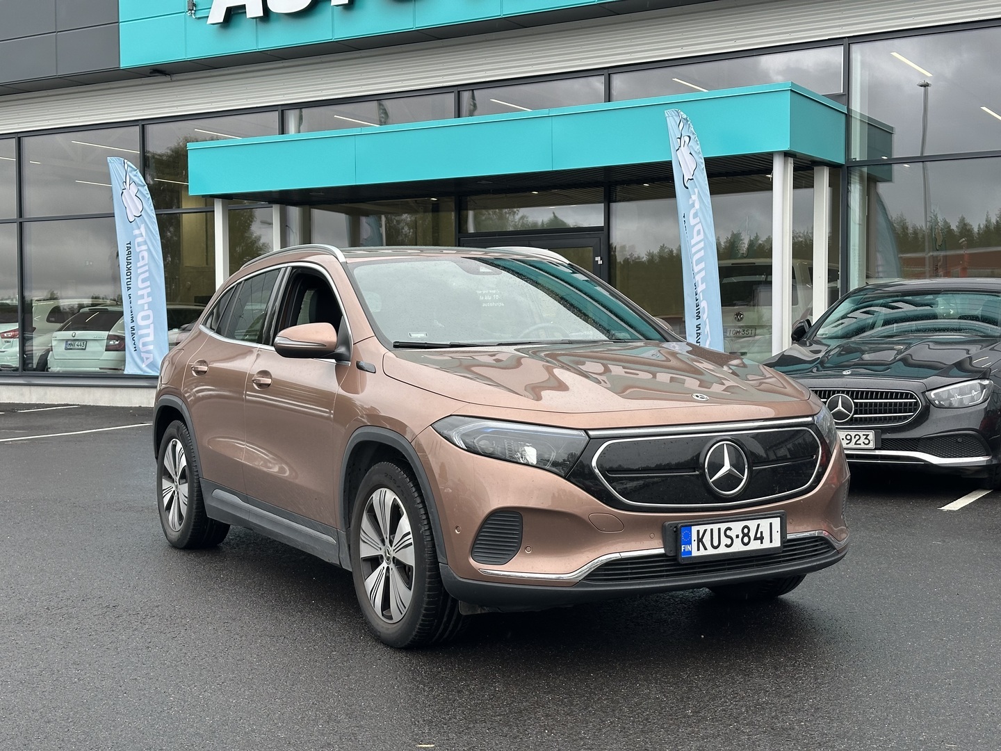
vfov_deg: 30.3
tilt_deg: -0.9
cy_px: 376
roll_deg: +0.3
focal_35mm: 48
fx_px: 1388
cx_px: 500
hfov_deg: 39.7
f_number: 1.78
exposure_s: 1/439
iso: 64
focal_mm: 6.86
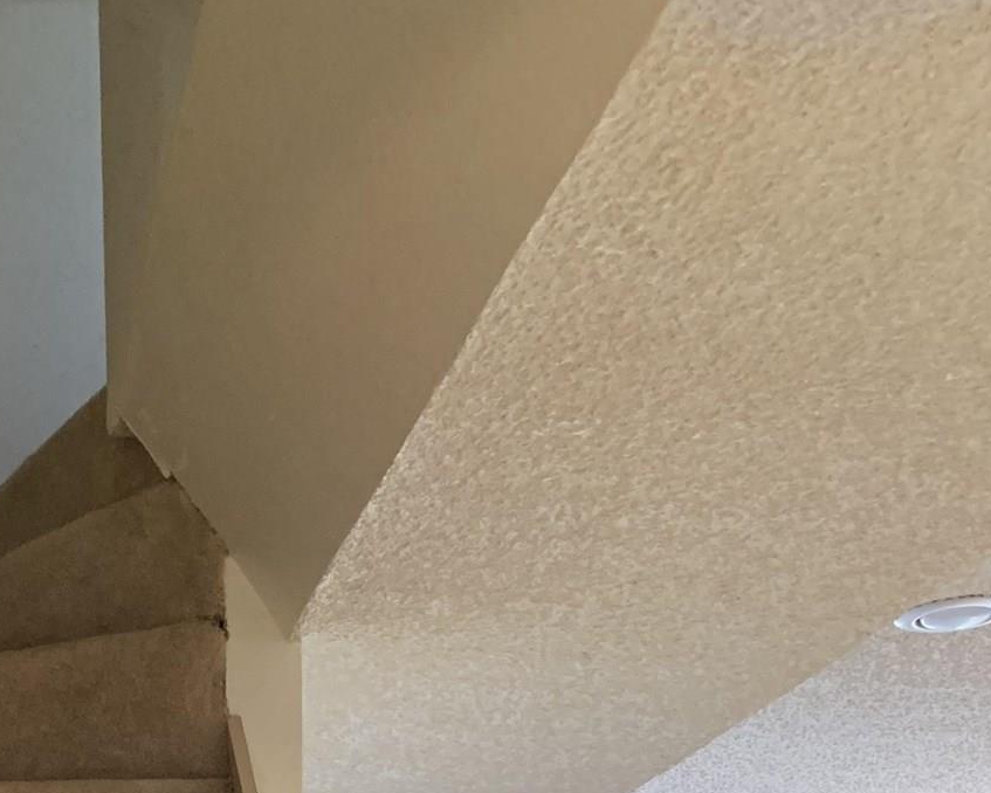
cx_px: 59
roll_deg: +0.4
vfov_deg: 18.7
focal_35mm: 69
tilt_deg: -1.0
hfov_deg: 26.4
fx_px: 2024
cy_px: 1288
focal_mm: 4.25
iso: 320
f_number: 1.8
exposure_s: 1/60
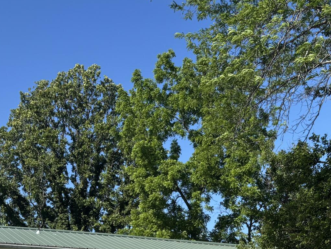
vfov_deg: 17.9
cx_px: 226
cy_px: 341
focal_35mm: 76
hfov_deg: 25.5
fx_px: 727
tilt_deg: -0.6
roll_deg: -0.9
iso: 50
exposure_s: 1/2710
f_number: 1.6
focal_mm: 5.96
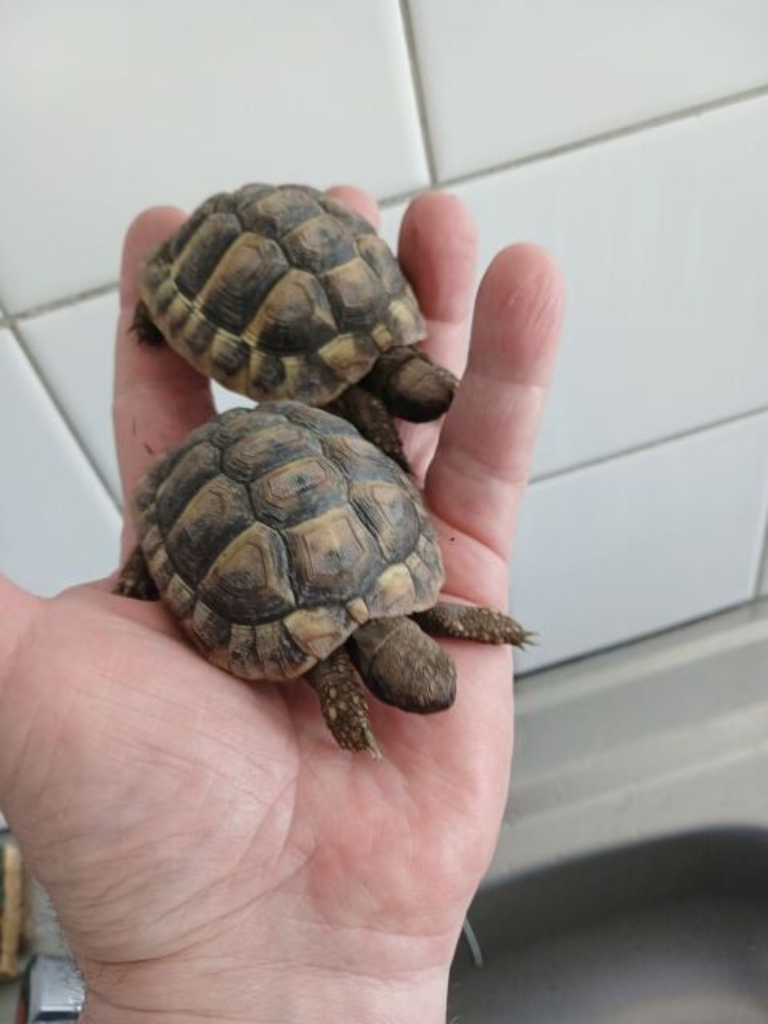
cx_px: 384
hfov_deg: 51.4
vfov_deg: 65.3
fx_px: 799
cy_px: 512
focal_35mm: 27
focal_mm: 3.98
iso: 100
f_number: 1.8
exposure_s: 1/50
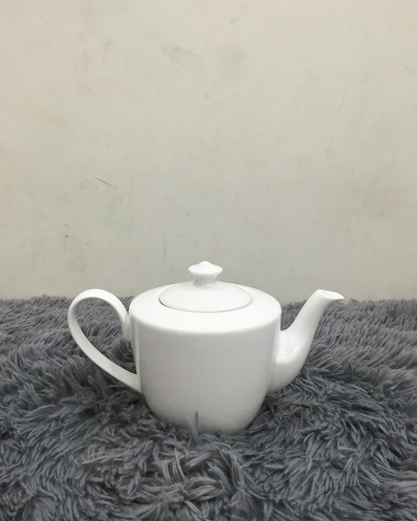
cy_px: 252
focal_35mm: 33
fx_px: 509
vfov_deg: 54.2
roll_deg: -0.1
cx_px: 207
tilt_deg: -13.6
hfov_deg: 44.5
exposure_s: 1/33
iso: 80
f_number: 2.4
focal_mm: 3.3
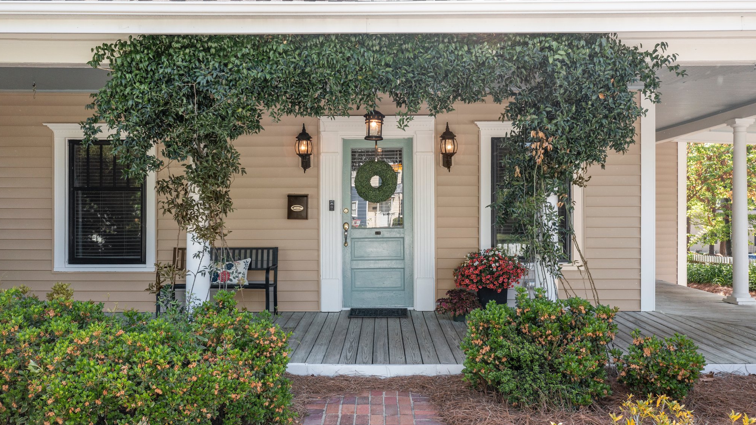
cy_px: 214
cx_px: 383
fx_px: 601
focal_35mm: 30
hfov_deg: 64.3
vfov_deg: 38.9
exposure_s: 1/160
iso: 100
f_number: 4.5
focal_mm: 10.26
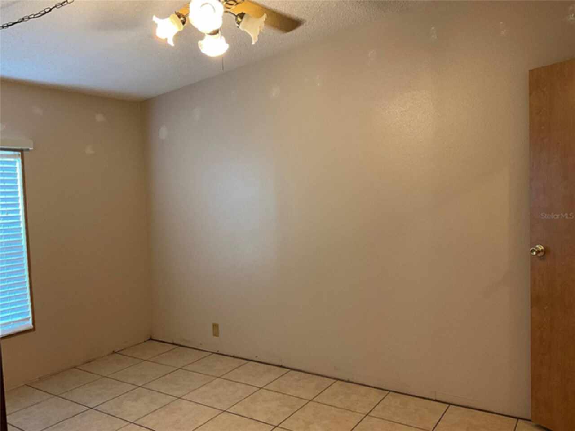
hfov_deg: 61.7
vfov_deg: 48.2
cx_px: 288
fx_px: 482
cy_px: 216
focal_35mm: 29
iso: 100
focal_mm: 3
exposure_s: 1/60
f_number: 1.8
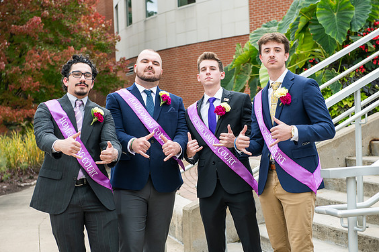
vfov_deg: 18.9
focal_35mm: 72
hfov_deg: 28.1
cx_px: 193
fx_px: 758
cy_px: 125
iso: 250
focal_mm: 70
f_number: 5
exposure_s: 1/320
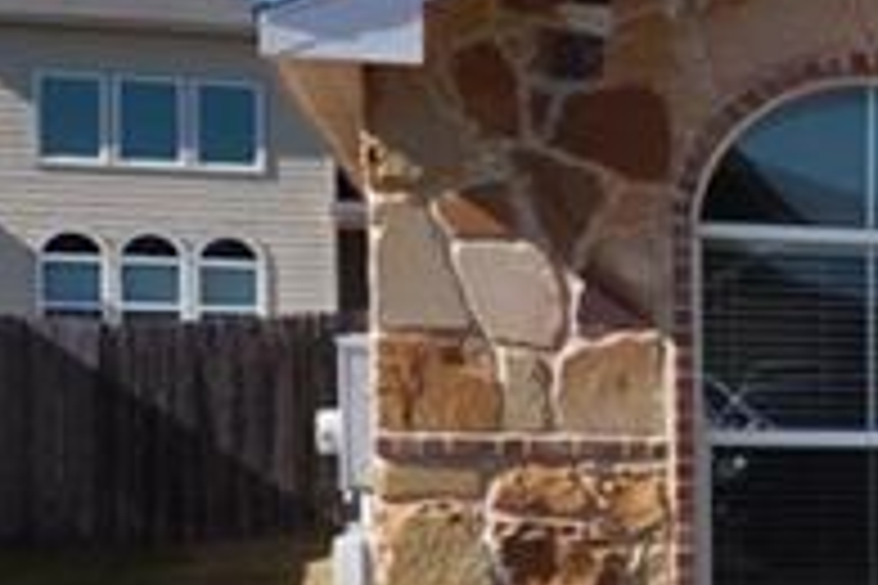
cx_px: 2152
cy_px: 614
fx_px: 3073
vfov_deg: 10.8
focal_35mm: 126
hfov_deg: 12.5
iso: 200
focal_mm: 16
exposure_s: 1/400
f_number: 11
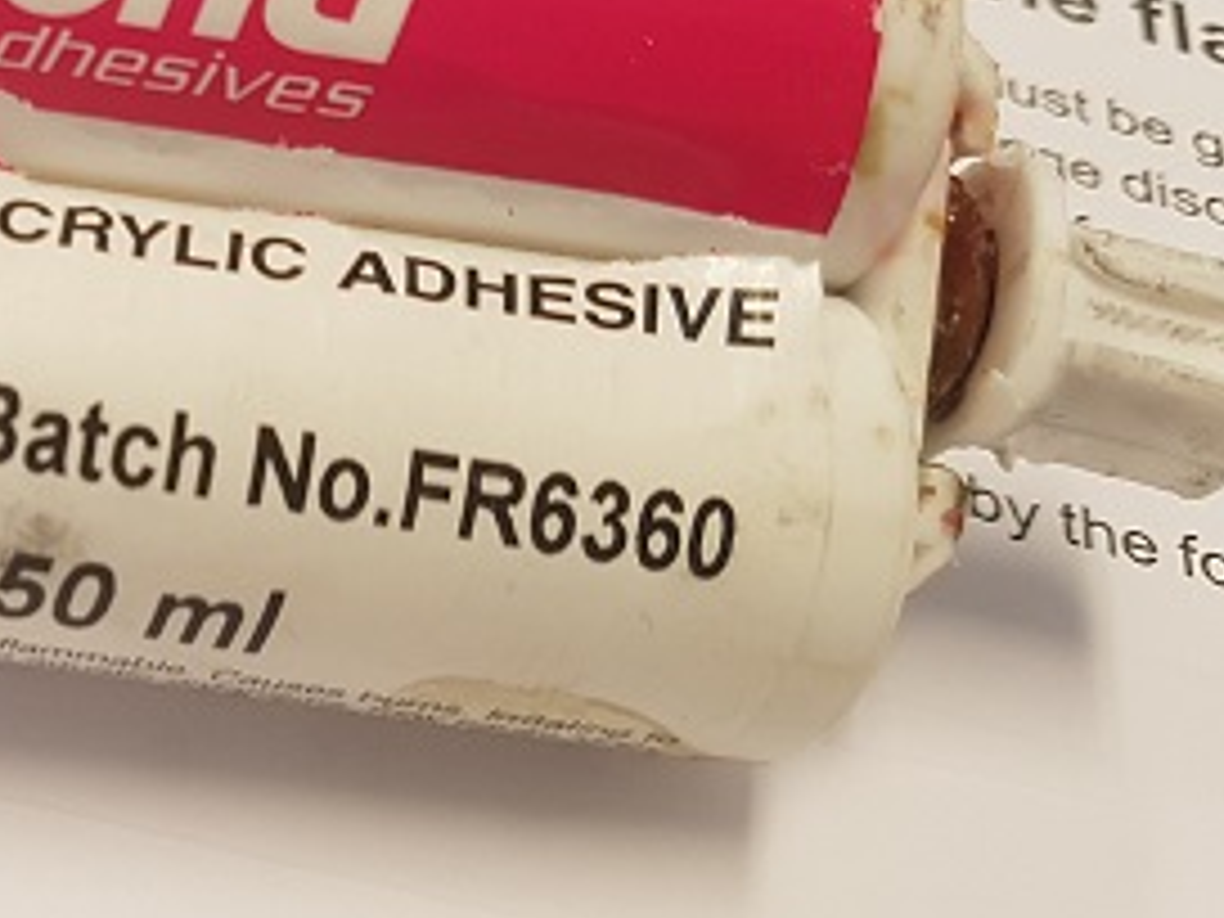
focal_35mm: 67
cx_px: -284
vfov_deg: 21.8
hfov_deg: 25.6
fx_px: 2369
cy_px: 277
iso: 64
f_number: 1.7
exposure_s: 1/50
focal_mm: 4.2
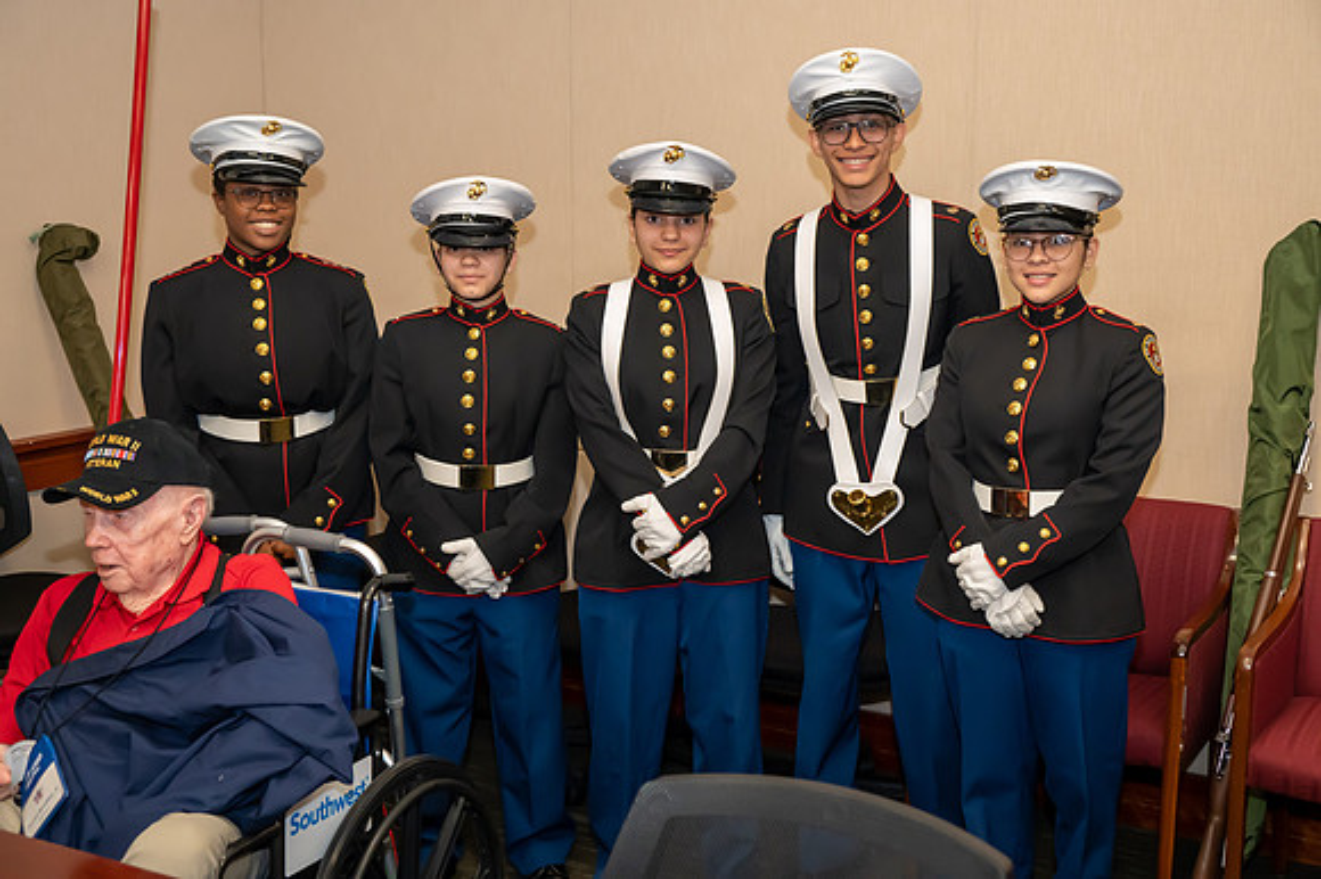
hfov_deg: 44.5
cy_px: 440
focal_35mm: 44
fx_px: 1614
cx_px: 660
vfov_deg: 30.5
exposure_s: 1/160
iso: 7200
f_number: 5.3
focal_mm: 44
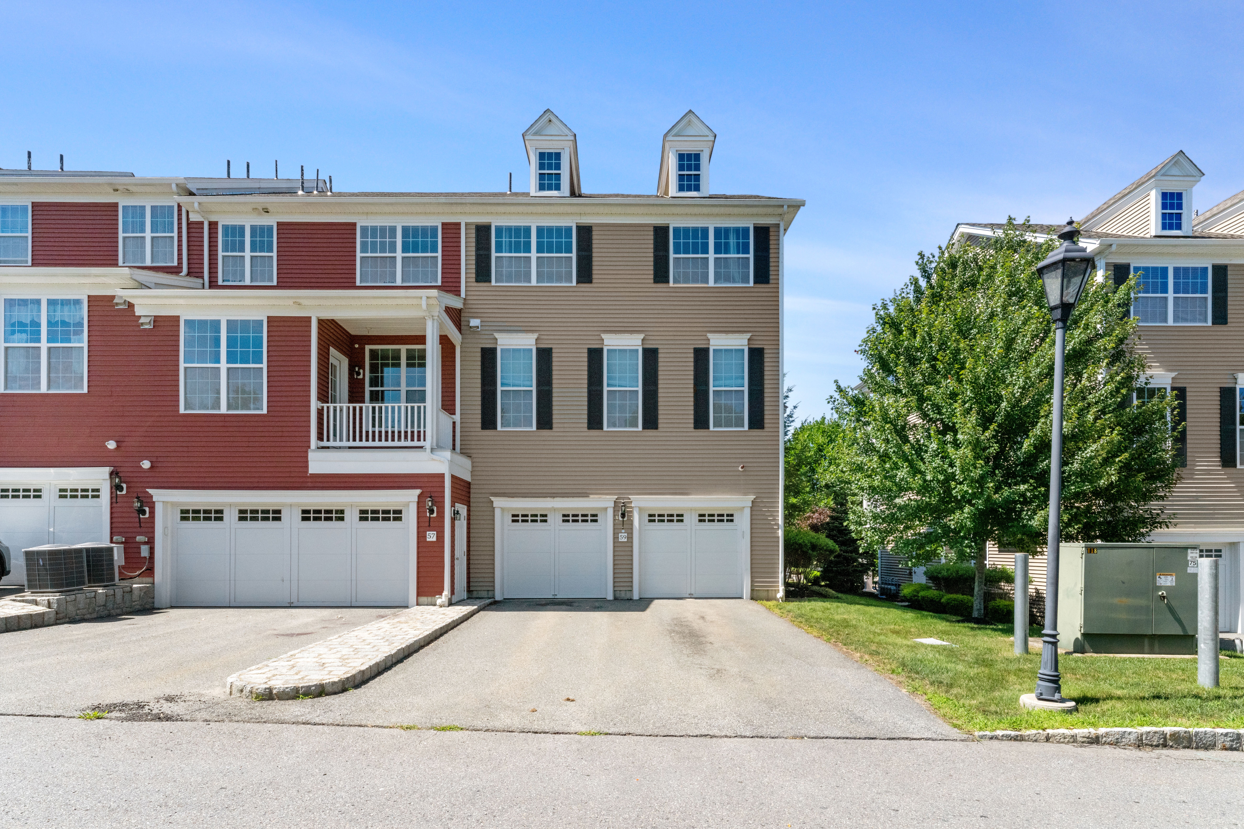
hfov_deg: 93.6
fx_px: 584
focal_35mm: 17
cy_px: 414
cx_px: 622
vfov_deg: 70.8
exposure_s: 1/1250
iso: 2000
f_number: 14
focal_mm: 16.9
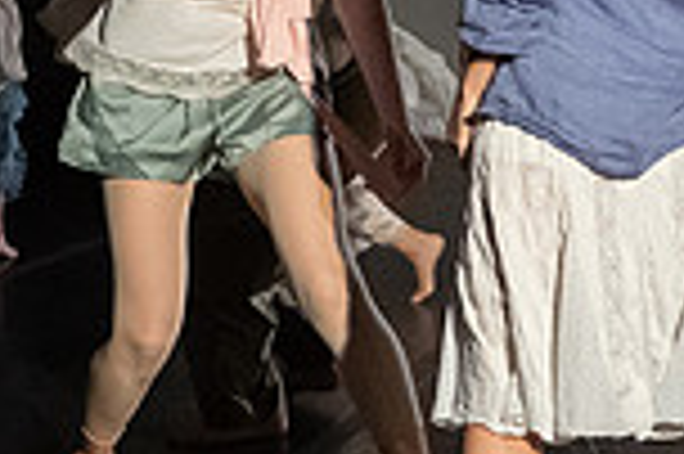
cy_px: 1
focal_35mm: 126
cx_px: 560
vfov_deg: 10.8
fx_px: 2391
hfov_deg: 16.1
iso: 6400
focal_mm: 28
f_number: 5
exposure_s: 1/400
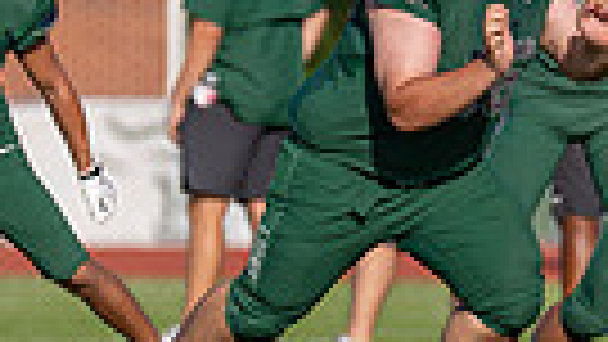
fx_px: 19011
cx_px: 492
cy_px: 121
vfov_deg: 1.0
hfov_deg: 1.8
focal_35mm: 1179
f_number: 2.8
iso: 160
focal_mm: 200
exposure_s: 1/3200
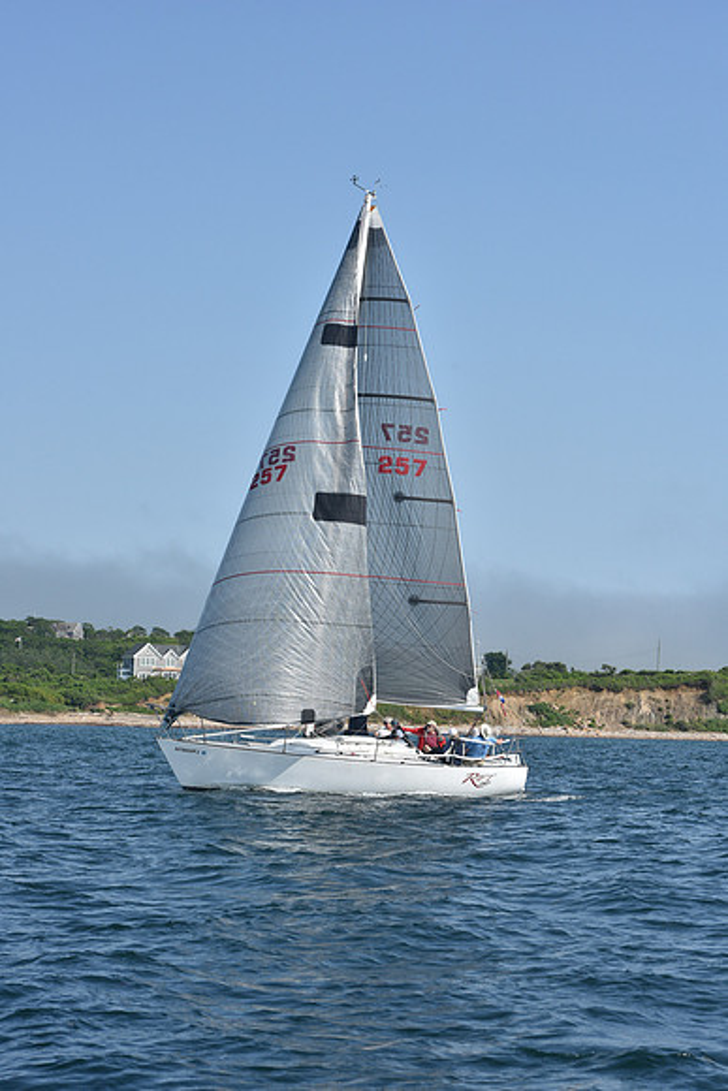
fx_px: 2607
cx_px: 364
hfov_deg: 15.9
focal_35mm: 86
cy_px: 546
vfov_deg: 23.6
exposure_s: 1/1000
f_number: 10
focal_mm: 86
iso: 320
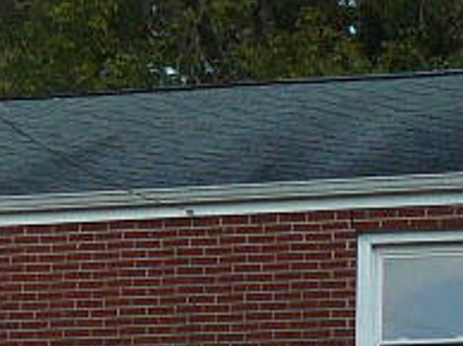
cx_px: -141
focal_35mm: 271
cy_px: 477
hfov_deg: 7.2
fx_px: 3620
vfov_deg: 5.4
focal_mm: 6
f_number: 4
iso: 100
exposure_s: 1/200
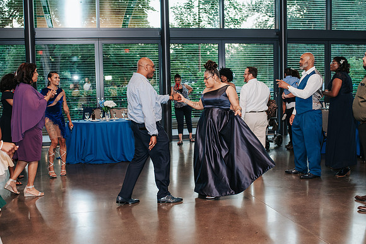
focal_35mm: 43
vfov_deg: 31.5
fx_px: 433
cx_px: 183
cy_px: 120
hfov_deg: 45.9
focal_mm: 35
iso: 720
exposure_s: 1/160
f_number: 2.8
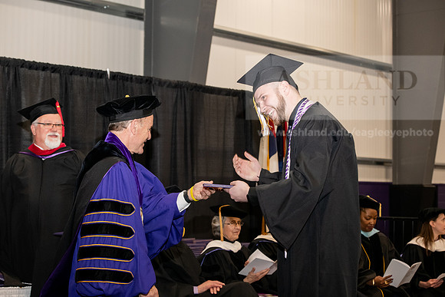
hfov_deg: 28.8
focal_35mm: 70
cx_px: 222
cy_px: 148
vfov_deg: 19.5
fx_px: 865
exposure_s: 1/200
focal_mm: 70
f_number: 5.6
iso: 2500
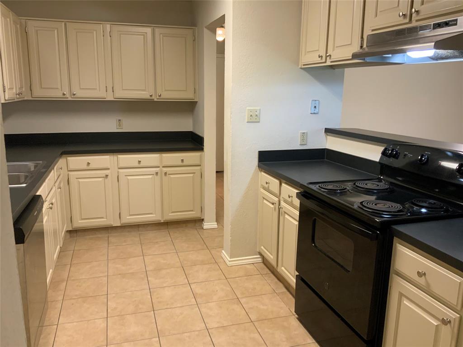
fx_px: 388
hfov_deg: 61.7
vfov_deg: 48.2
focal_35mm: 29
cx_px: 232
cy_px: 174
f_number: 1.8
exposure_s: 1/60
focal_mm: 3
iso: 125
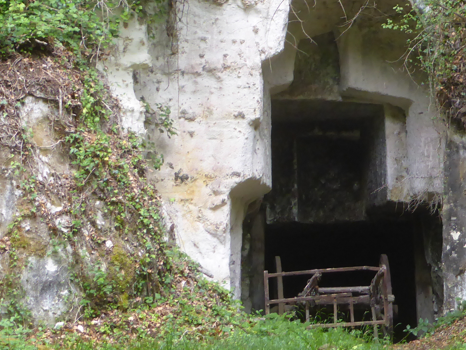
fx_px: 1656
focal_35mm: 123
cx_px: 346
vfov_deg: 12.0
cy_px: 36
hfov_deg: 15.9
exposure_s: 1/60
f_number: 4.2
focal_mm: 8.5
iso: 250
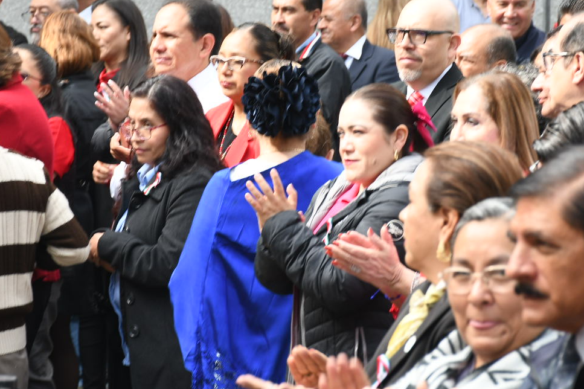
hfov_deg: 8.7
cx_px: 312
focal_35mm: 238
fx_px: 3859
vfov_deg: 5.8
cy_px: 143
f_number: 7.1
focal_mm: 95
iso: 250
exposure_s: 1/125
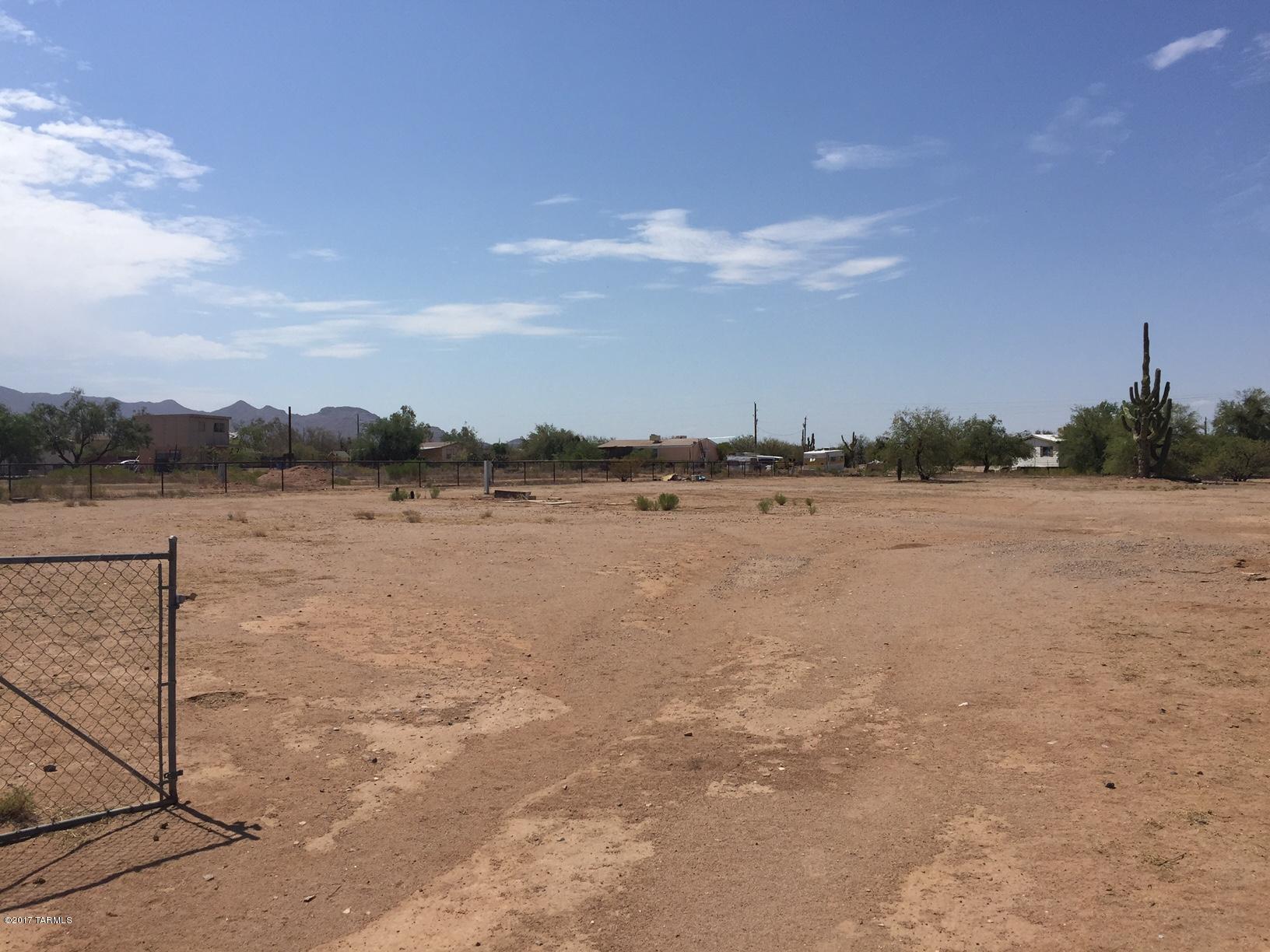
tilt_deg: +3.0
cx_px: 635
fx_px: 1064
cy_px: 476
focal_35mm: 29
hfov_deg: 61.7
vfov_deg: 48.2
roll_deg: -1.4
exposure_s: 1/4950
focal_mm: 4.15
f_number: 2.2
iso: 32
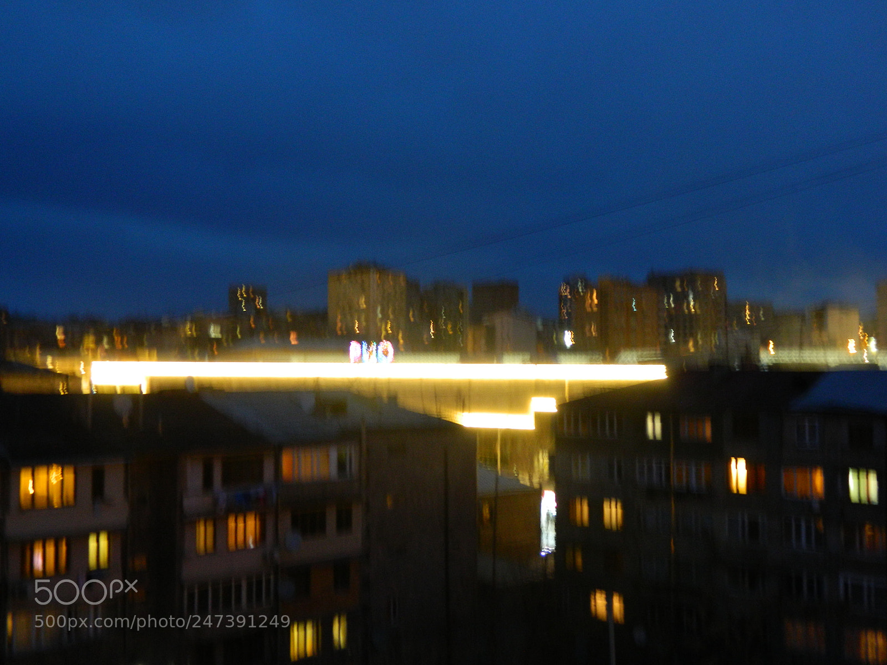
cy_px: 332
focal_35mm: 47
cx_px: 444
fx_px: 1204
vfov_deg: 30.9
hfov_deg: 40.4
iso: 200
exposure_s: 1
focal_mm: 8.4
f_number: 3.6
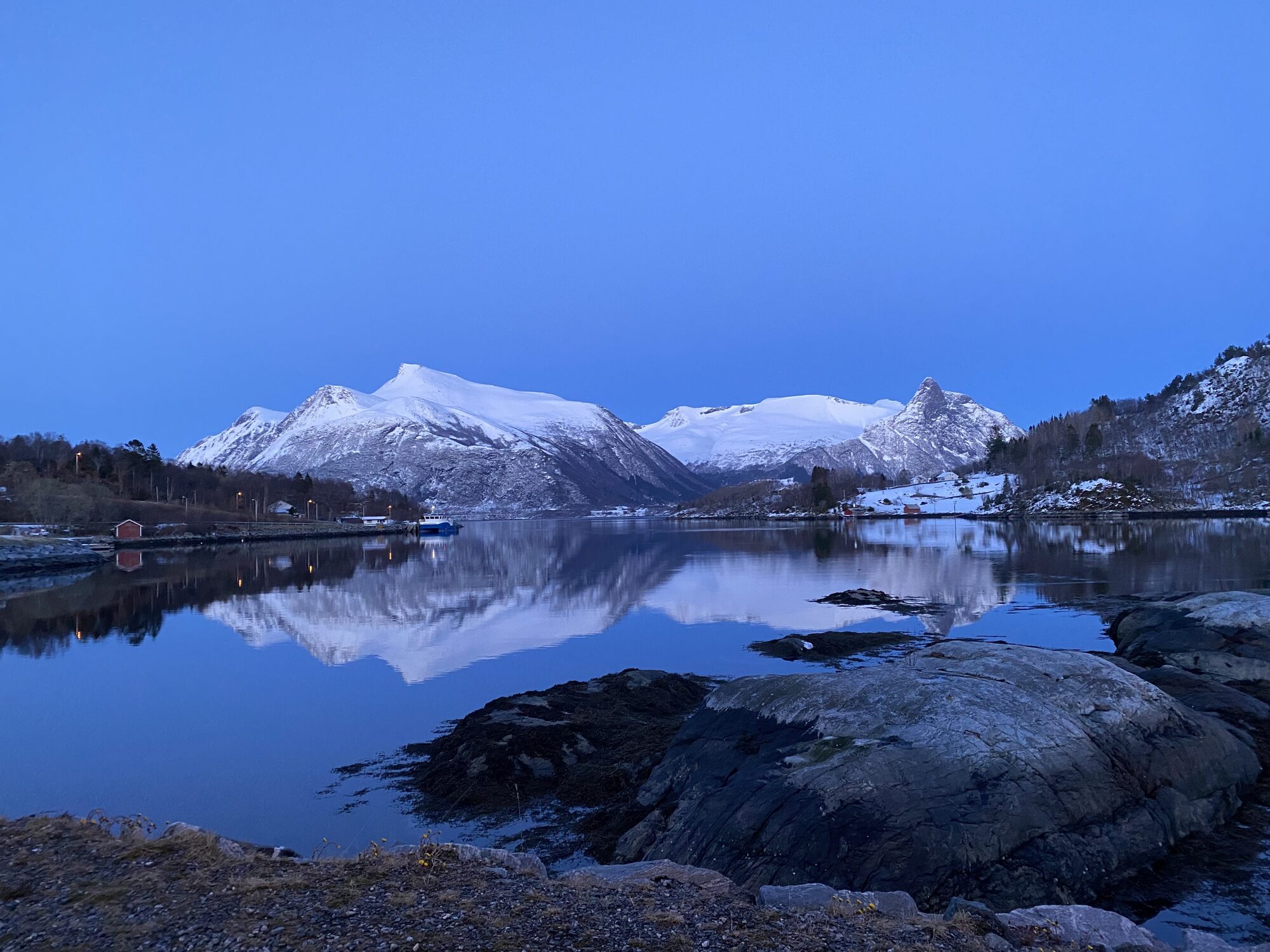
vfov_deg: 53.1
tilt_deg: +1.6
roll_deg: +2.1
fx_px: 954
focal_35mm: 26
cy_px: 476
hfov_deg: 67.3
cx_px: 635
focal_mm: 4.25
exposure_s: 1/50
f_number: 1.8
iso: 320
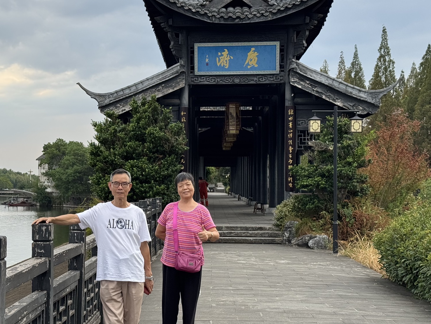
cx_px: 155
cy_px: 163
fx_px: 809
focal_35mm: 65
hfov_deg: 29.7
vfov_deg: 22.6
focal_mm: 6.76
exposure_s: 1/756
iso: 64
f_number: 1.78
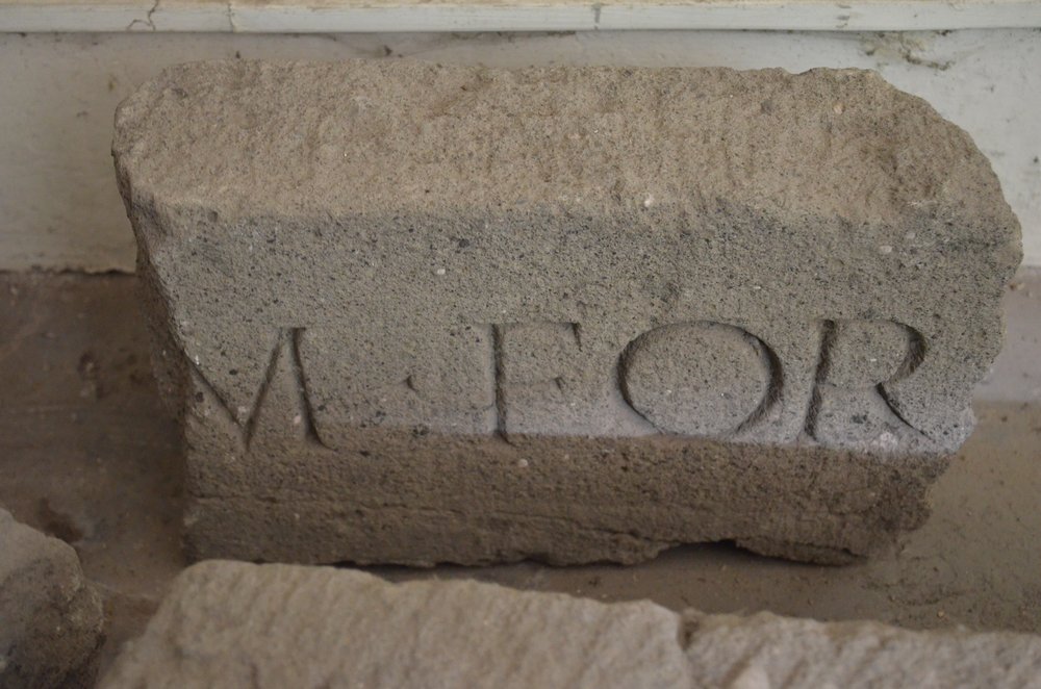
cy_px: 344
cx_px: 520
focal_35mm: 51
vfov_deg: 26.4
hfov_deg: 39.0
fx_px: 1471
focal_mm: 34
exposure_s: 1/8
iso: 3200
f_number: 5
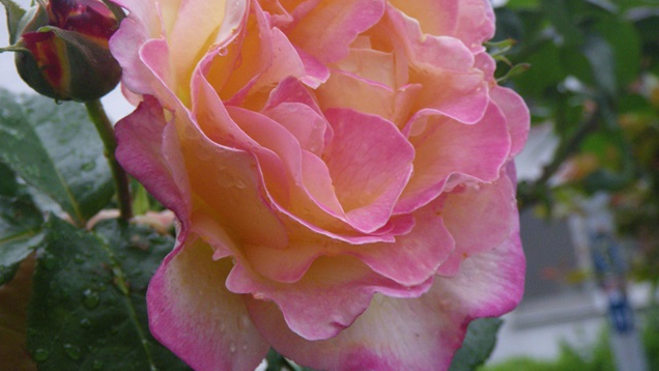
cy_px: 164
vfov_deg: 17.7
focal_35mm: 68
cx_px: 330
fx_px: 1188
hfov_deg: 31.0
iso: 320
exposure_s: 1/80
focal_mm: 11.1
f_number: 4.6
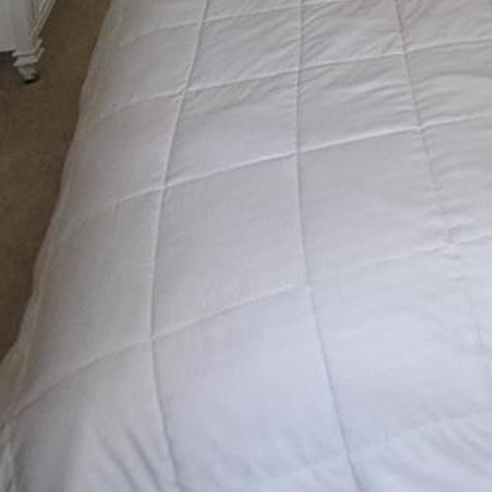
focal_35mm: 42
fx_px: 675
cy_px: -258
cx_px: 440
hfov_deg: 37.5
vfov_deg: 27.1
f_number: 1.9
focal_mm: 2.2
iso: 200
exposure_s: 1/60
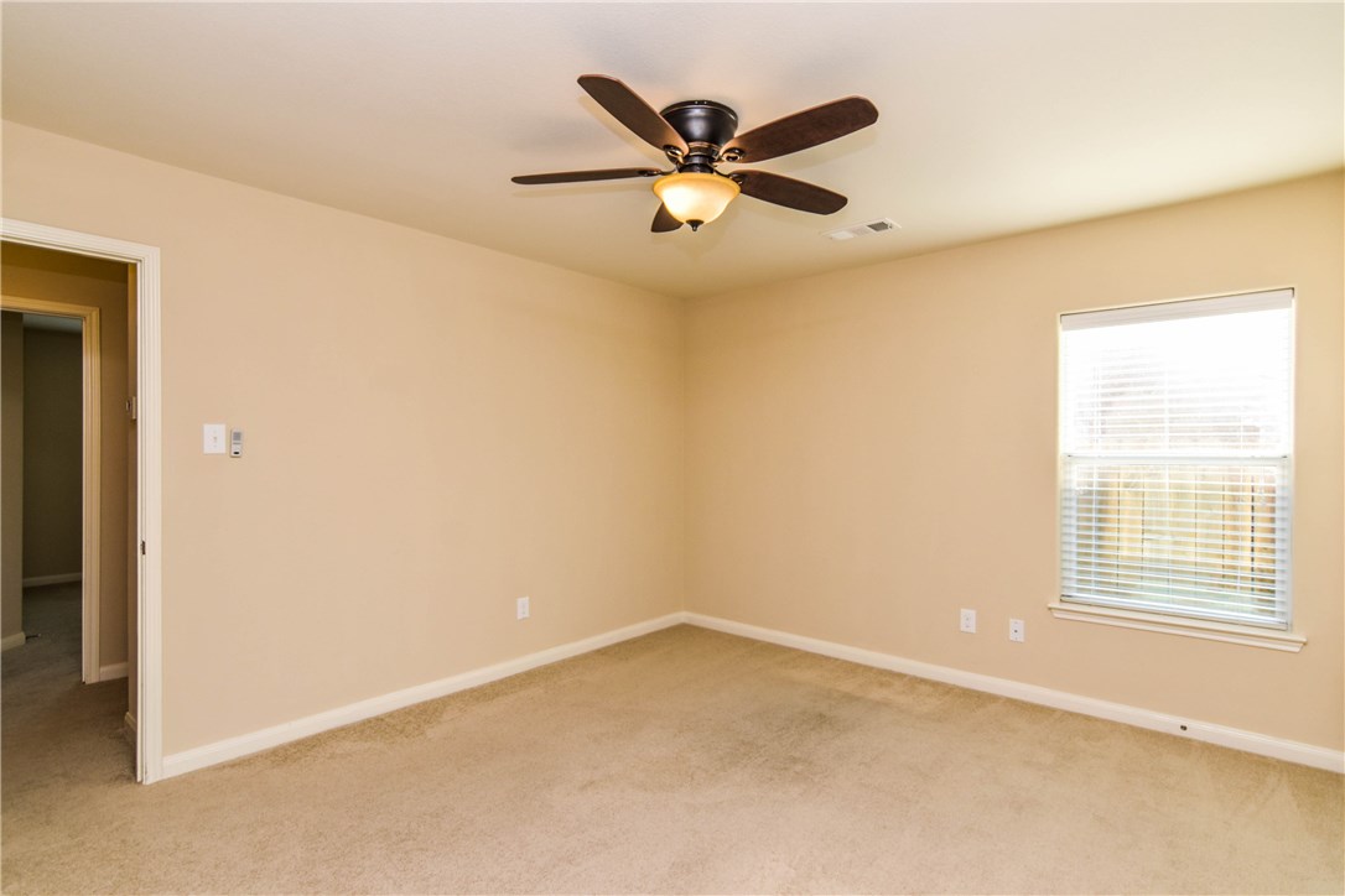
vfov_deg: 72.1
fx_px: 616
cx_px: 672
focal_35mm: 16
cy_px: 448
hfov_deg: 95.0
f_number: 6.3
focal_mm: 11
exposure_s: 1/60
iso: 250
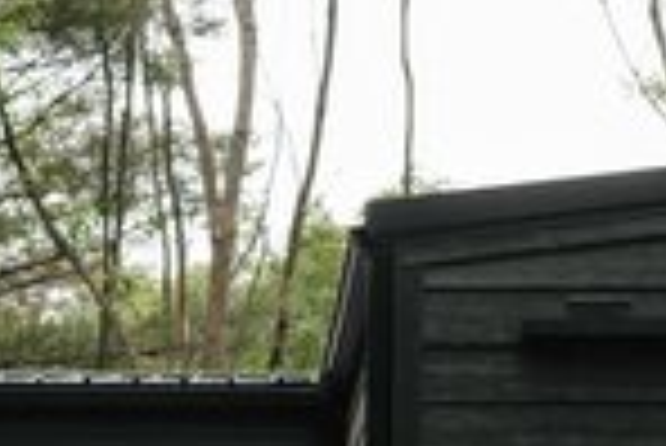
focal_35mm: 151
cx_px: 378
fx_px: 2796
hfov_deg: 13.6
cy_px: 372
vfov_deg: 9.1
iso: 100
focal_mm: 35
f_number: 2.8
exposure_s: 1/200
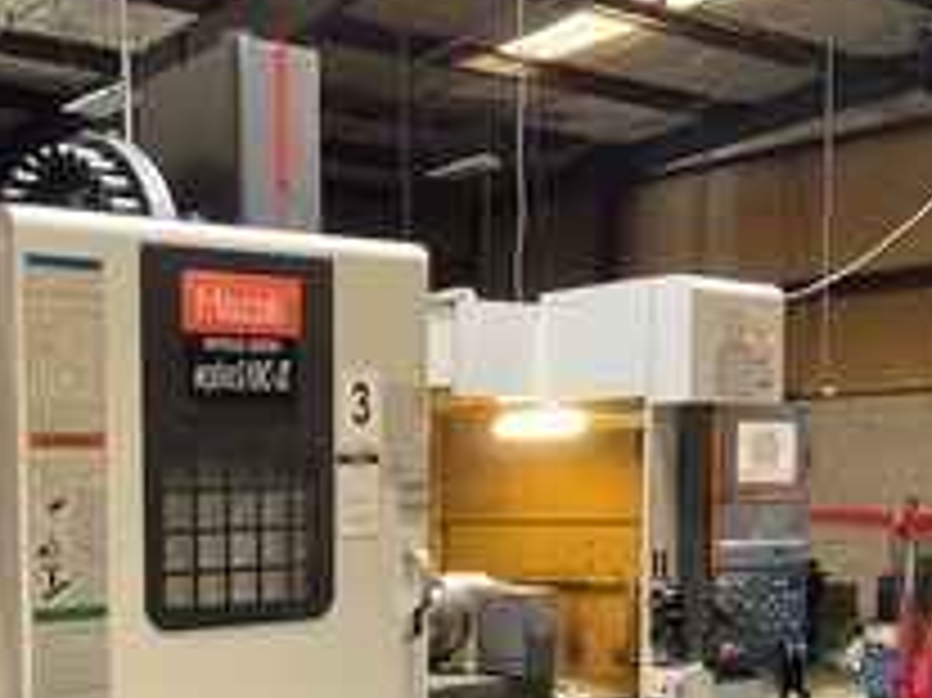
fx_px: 1507
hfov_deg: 32.9
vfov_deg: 25.4
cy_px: 603
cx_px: 126
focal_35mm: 56
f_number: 1.8
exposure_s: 1/30
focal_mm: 3
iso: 320
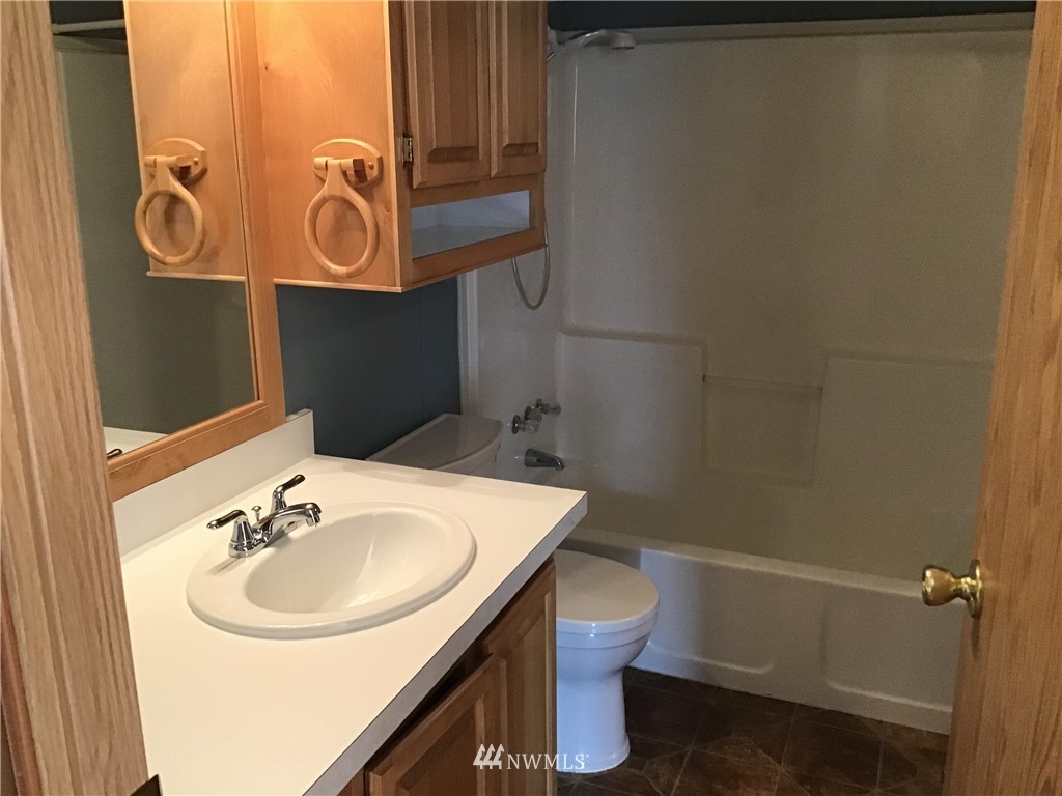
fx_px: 951
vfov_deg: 45.4
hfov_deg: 58.4
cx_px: 531
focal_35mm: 31
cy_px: 398
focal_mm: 3.3
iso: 125
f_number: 2.4
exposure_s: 1/30
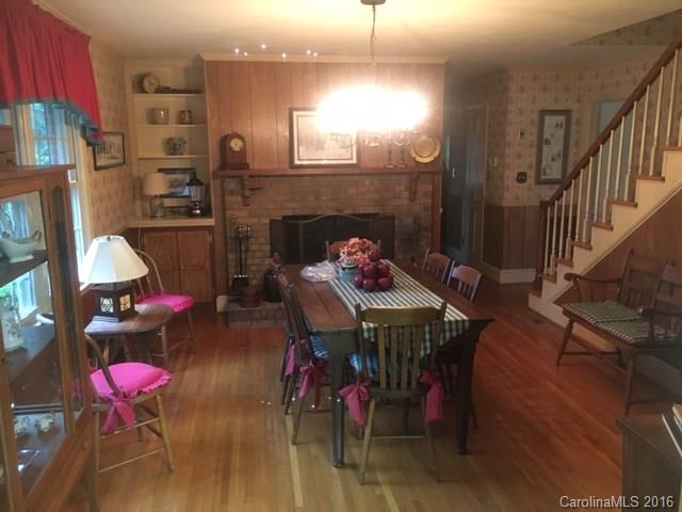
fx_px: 571
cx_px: 341
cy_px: 256
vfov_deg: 48.2
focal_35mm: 29
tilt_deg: -11.0
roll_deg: +1.7
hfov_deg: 61.7
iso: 400
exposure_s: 1/15
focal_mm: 4.15
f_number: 2.2
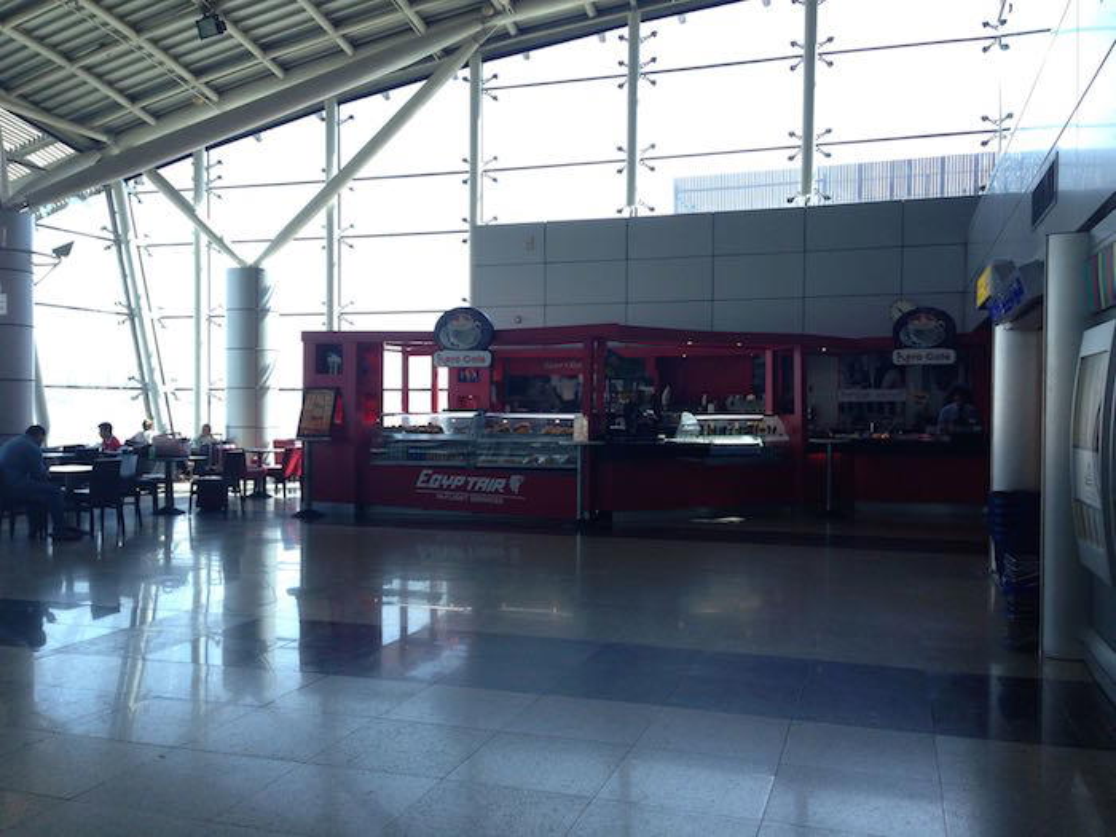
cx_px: 558
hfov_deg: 55.4
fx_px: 1064
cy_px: 418
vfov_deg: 42.9
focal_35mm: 33
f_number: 2.4
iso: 50
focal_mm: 4.12
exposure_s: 1/120
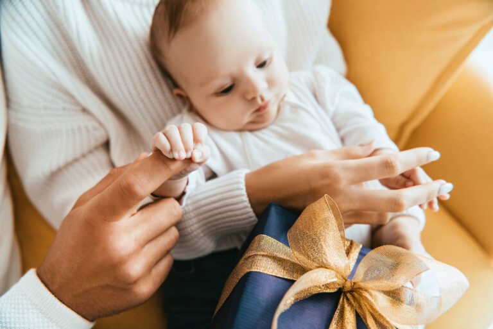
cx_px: 246
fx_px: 329
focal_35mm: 24
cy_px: 164
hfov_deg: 73.7
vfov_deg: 53.2
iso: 100
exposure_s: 1/200
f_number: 3.2
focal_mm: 24
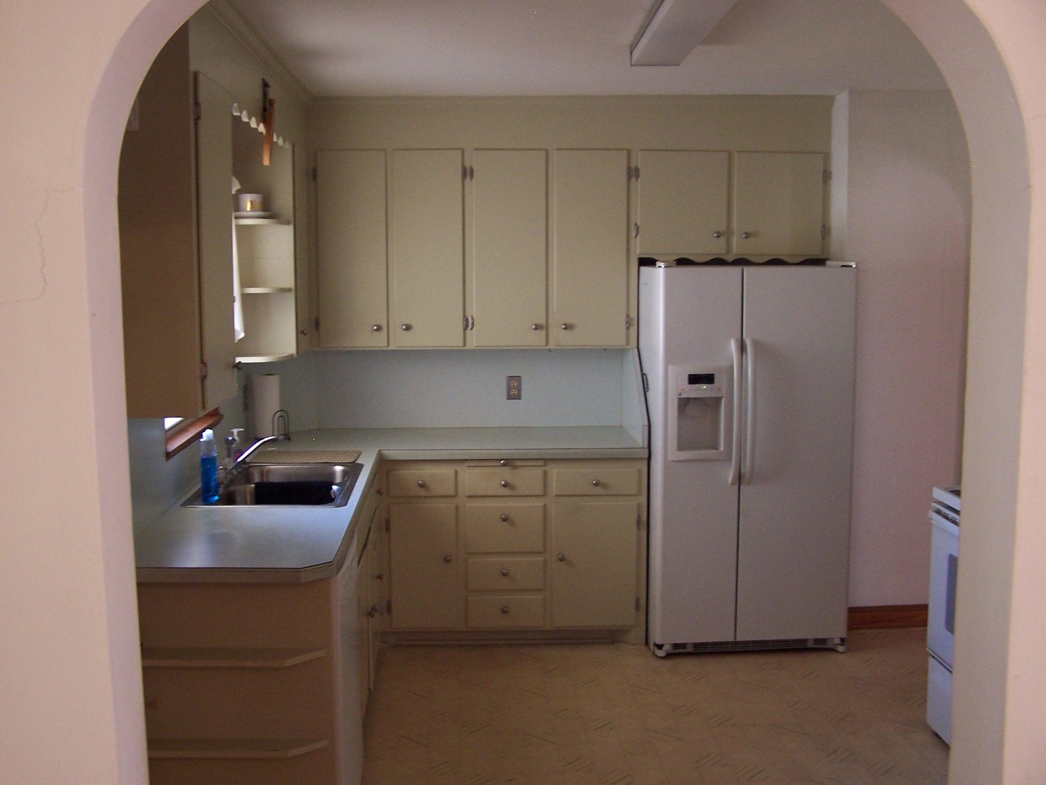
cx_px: 523
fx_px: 1148
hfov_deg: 49.0
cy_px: 392
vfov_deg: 37.7
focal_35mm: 38
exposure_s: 1/8
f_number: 2.8
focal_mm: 6.3
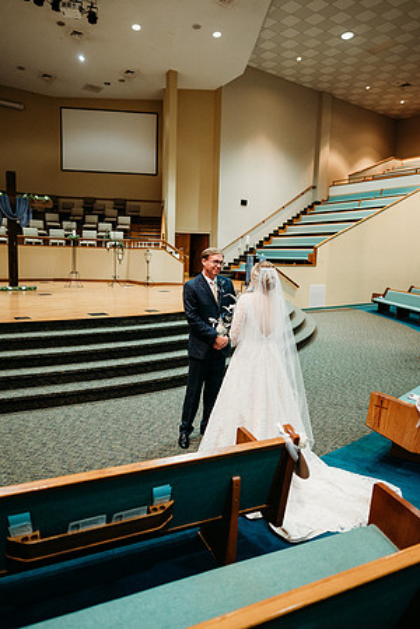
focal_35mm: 24
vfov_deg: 73.7
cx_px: 210
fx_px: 420
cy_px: 314
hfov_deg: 53.1
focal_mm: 24
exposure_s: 1/125
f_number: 1.8
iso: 2000
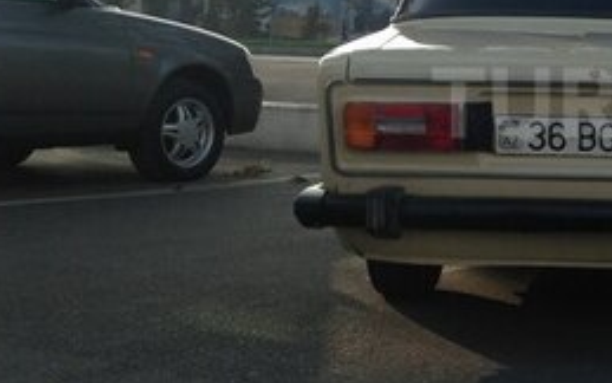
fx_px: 1485
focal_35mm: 89
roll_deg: -0.2
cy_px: 103
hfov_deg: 22.0
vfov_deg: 14.6
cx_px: 673
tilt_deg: -2.6
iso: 50
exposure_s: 1/733
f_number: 2.4
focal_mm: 4.12
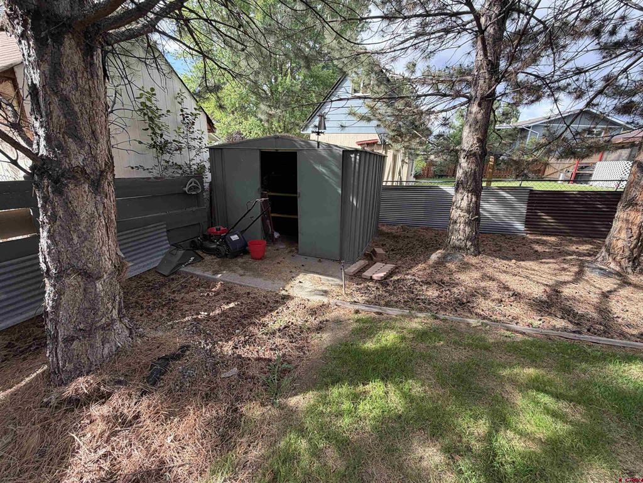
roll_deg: -2.7
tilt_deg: -18.3
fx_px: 260
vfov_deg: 85.7
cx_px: 322
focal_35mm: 14
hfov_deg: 102.1
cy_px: 242
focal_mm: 2.22
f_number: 2.2
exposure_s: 1/142
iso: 40
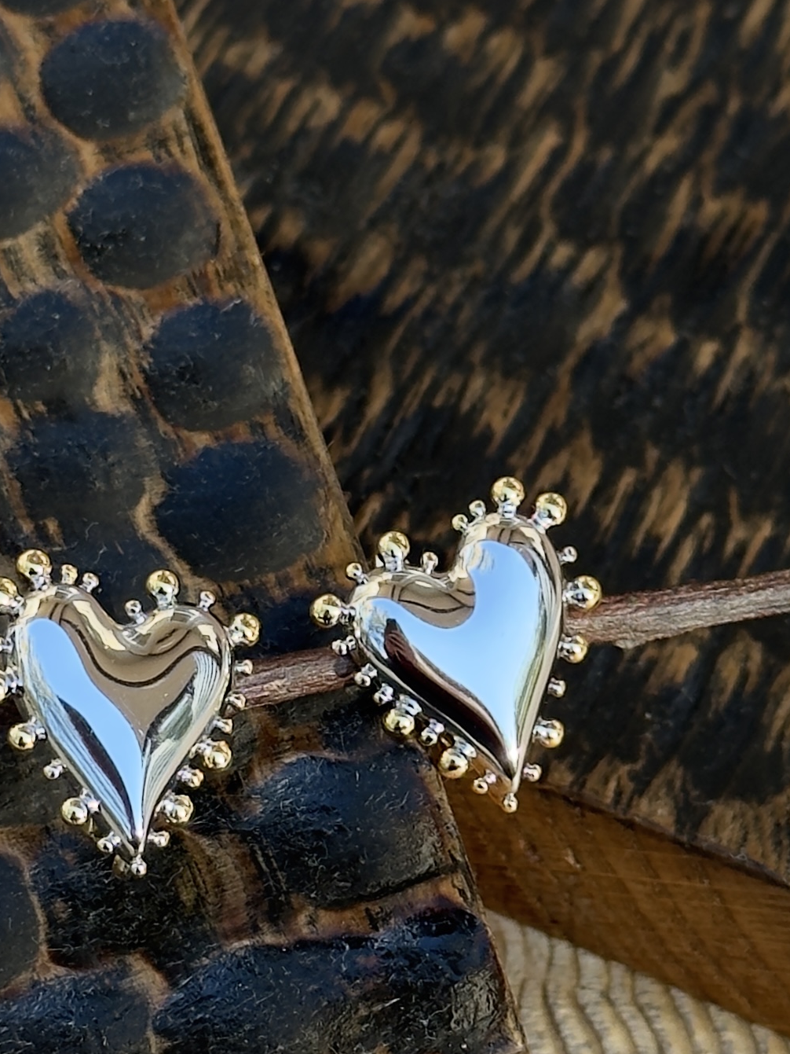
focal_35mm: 63
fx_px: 1917
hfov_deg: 23.2
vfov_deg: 30.7
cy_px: 520
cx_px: 276
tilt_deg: -50.9
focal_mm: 6.76
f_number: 1.78
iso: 64
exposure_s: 1/304
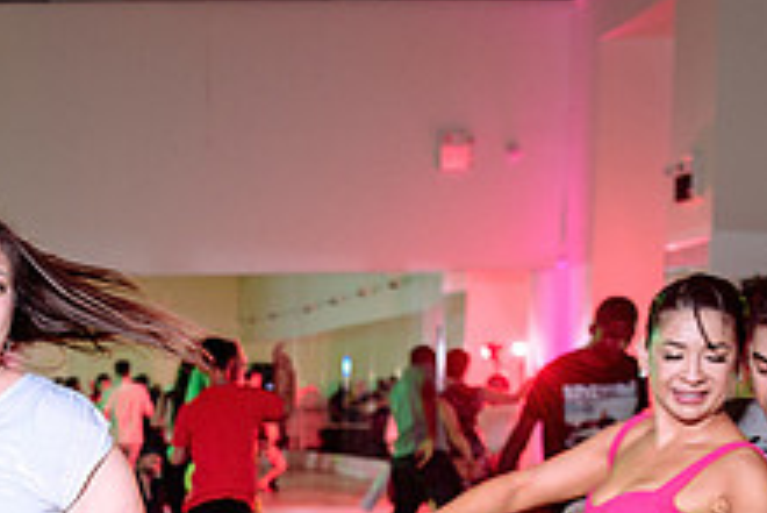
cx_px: 6
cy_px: 569
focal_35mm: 73
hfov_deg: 26.3
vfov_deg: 18.0
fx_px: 1556
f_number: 2.8
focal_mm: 26
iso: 800
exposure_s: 1/100
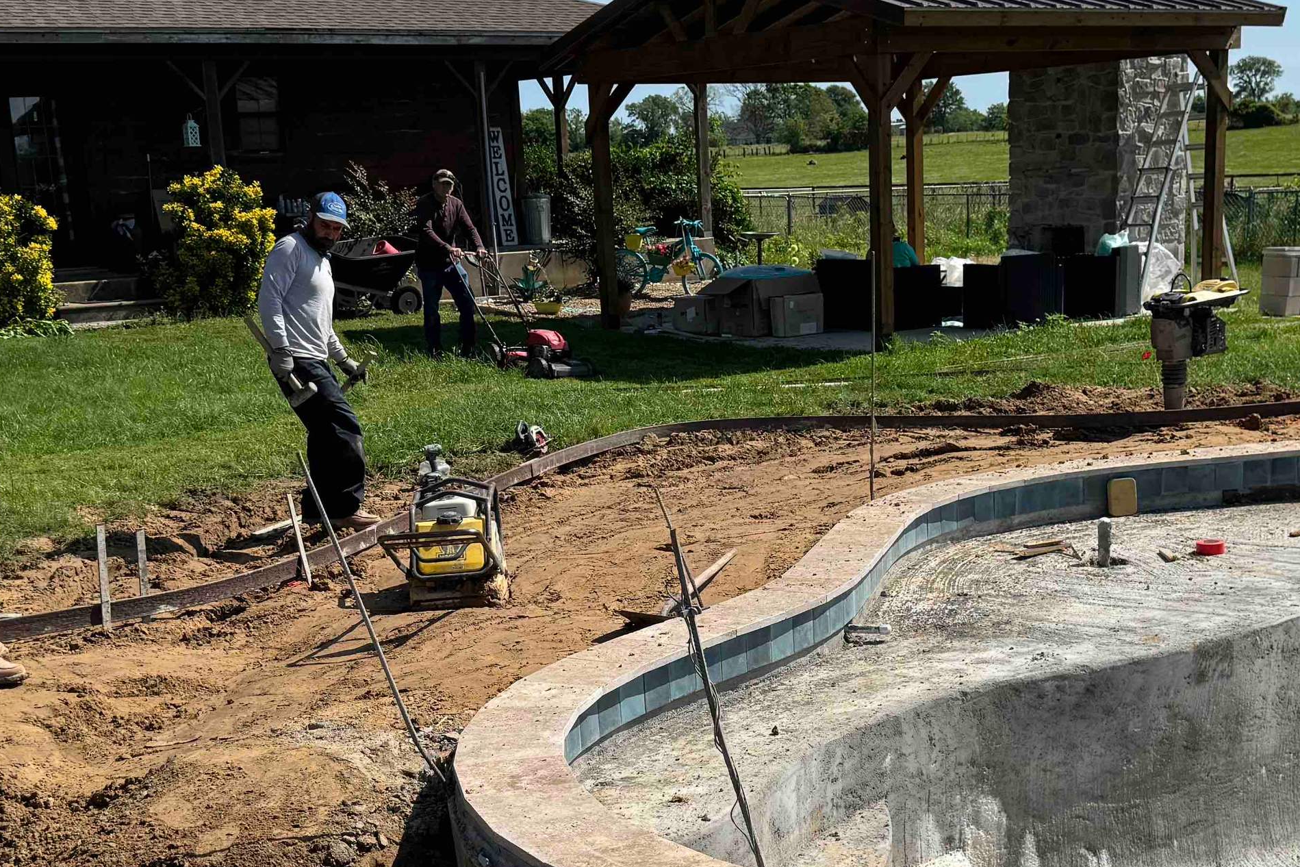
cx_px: 737
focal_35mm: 53
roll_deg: +3.9
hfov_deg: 37.5
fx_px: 1914
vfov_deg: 25.3
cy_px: 607
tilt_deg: -11.6
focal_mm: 6.76
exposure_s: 1/5348
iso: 80
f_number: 1.78
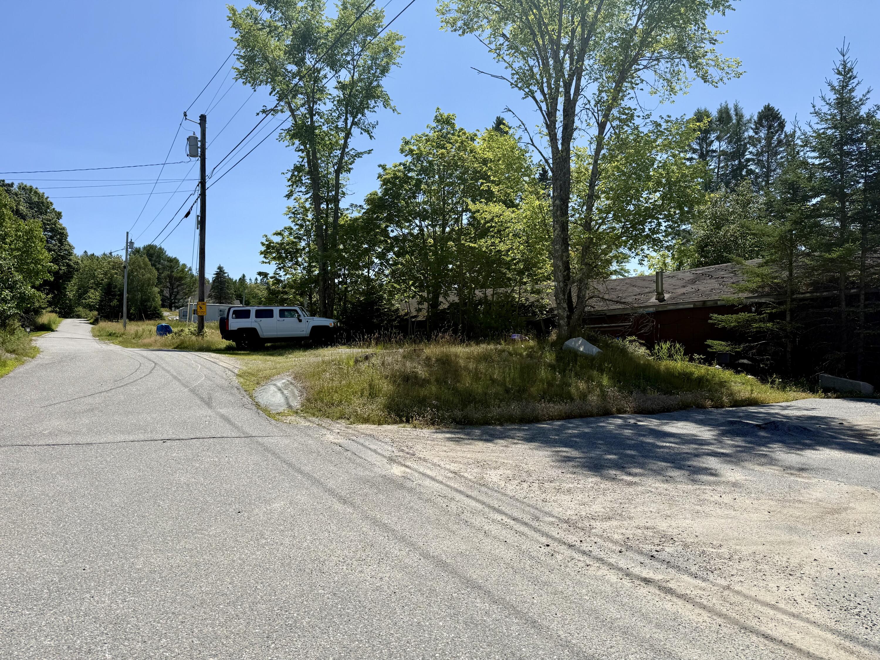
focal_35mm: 24
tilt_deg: +0.3
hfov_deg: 71.6
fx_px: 610
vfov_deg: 56.8
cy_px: 330
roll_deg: -0.7
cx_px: 440
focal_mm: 6.76
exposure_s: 1/5714
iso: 80
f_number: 1.78
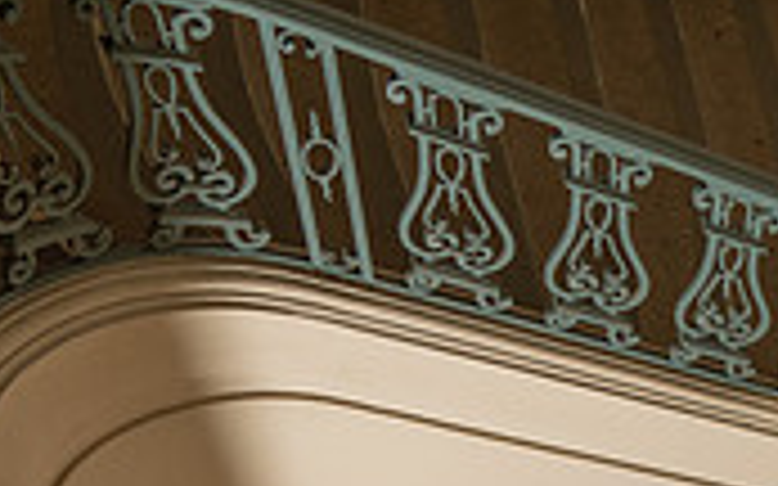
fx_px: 1738
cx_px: 720
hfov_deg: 24.4
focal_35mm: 82
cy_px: 803
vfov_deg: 14.5
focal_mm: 24
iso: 400
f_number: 4
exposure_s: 1/200
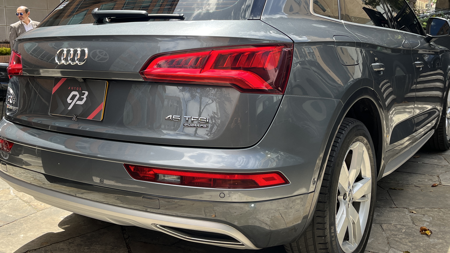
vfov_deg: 31.8
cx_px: 236
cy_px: 94
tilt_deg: -7.2
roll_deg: -0.2
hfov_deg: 54.0
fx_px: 441
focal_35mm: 37
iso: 50
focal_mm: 5.1
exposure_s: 1/992
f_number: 1.6
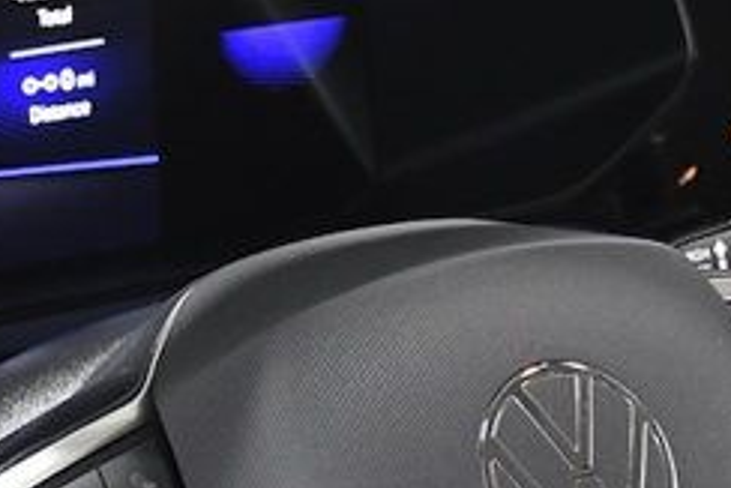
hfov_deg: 9.4
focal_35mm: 218
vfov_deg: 6.3
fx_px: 4429
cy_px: 516
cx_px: 506
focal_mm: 35
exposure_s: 1/100
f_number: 5.6
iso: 2000
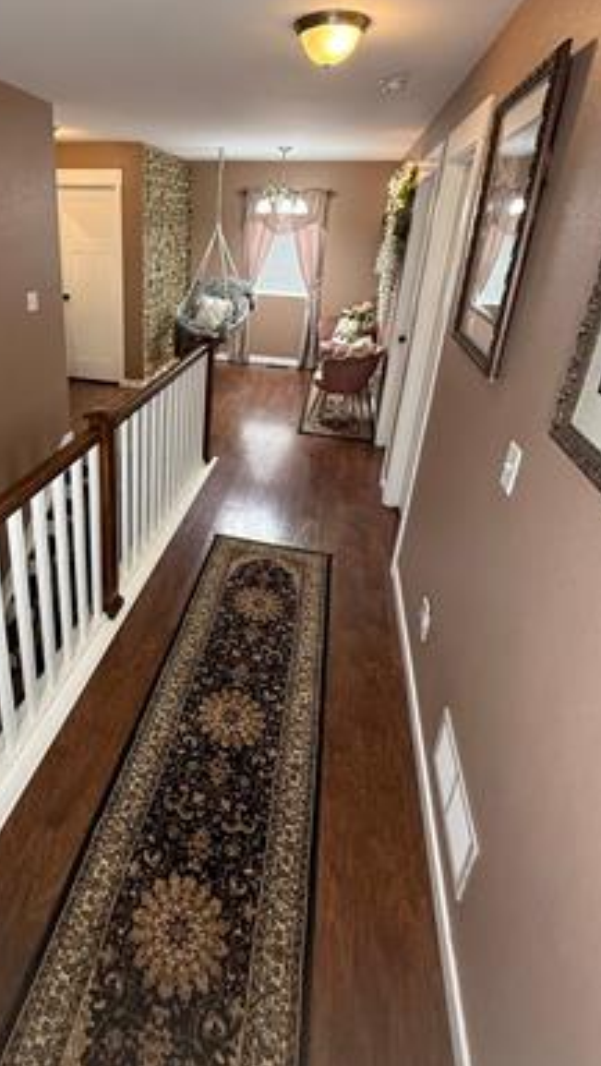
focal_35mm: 19
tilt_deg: -21.6
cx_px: 188
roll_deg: -1.8
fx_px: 537
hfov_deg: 56.8
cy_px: 435
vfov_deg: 88.6
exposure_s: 1/63
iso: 400
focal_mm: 2.22
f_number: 2.2
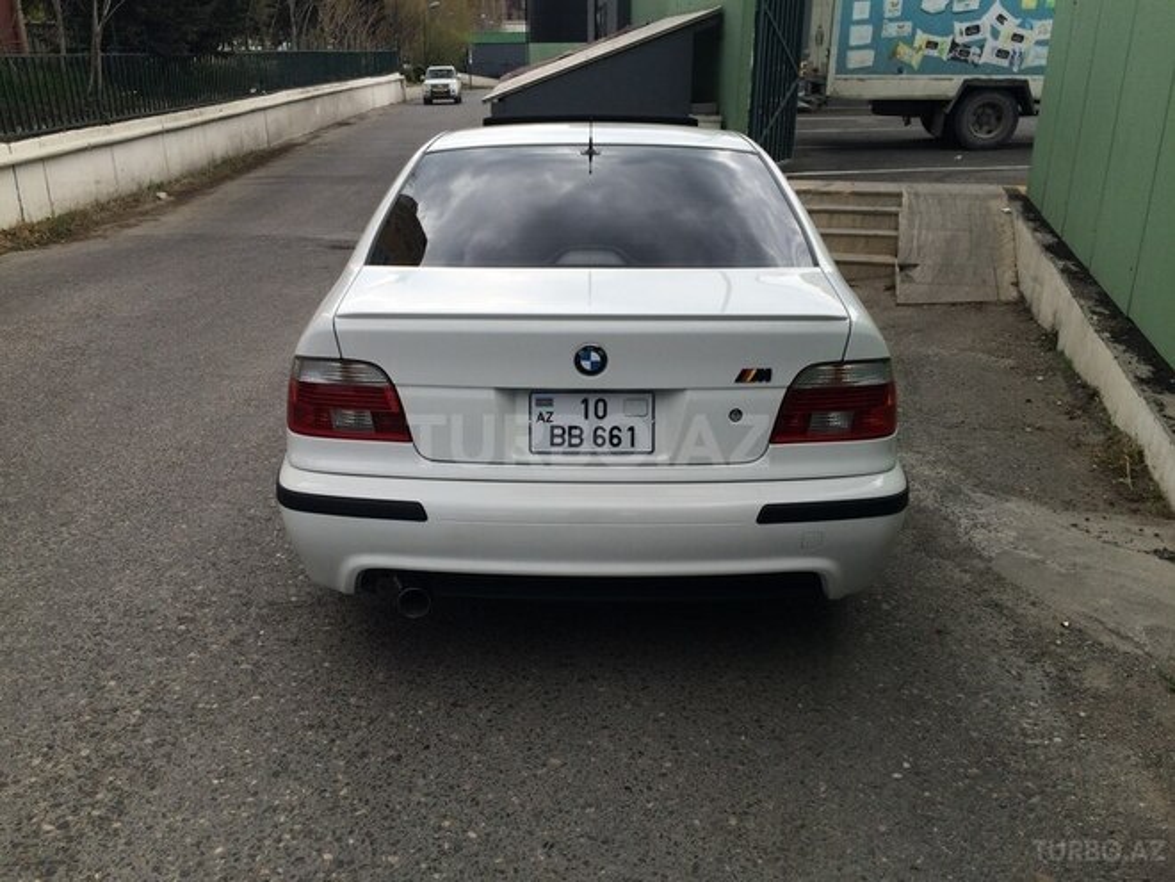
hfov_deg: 61.7
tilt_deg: -19.9
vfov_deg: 48.2
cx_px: 588
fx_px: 984
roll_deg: +0.3
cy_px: 441
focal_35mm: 29
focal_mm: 4.15
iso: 32
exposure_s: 1/1026
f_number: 2.2
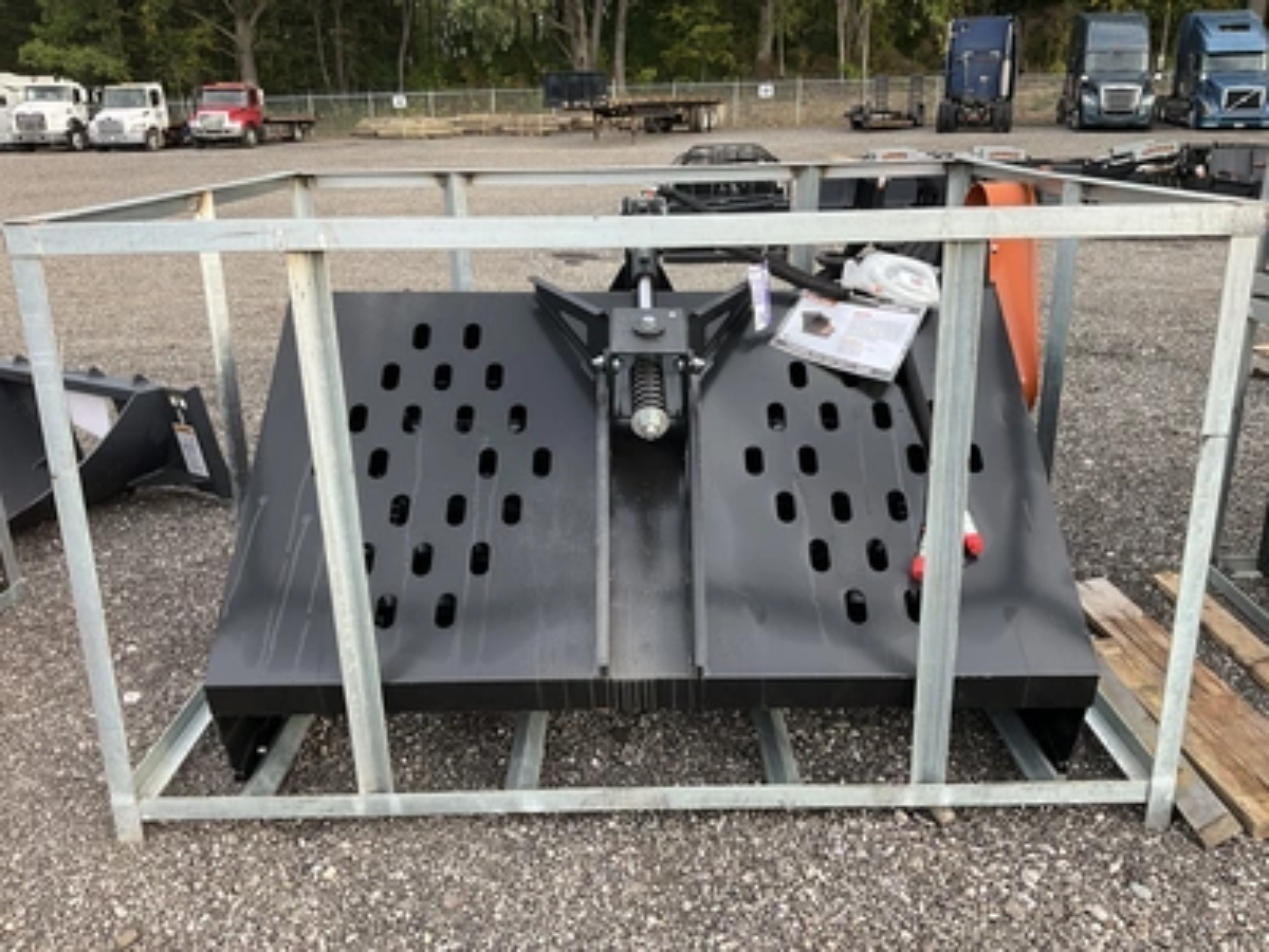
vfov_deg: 48.2
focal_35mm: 29
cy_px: 476
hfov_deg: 61.7
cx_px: 634
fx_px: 1063
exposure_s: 1/159
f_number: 1.8
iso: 20
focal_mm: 3
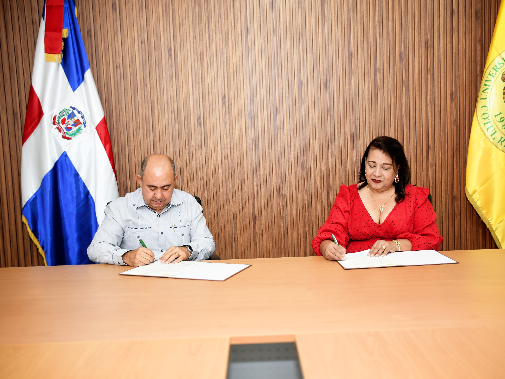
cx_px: 272
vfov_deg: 32.9
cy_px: 186
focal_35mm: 44
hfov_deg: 42.9
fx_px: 642
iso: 1000
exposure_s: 1/125
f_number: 4.5
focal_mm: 26
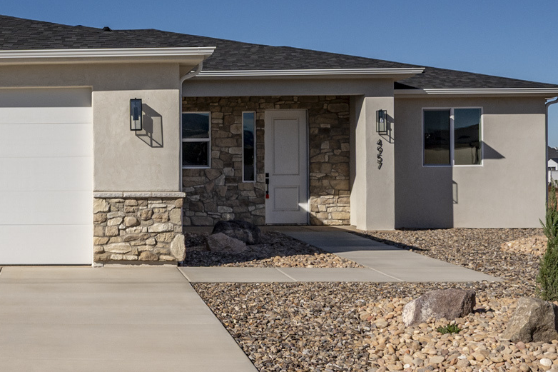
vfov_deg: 24.6
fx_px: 852
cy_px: 171
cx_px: 9
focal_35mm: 55
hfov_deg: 33.4
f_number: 10
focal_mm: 21.5
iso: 320
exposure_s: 1/2000
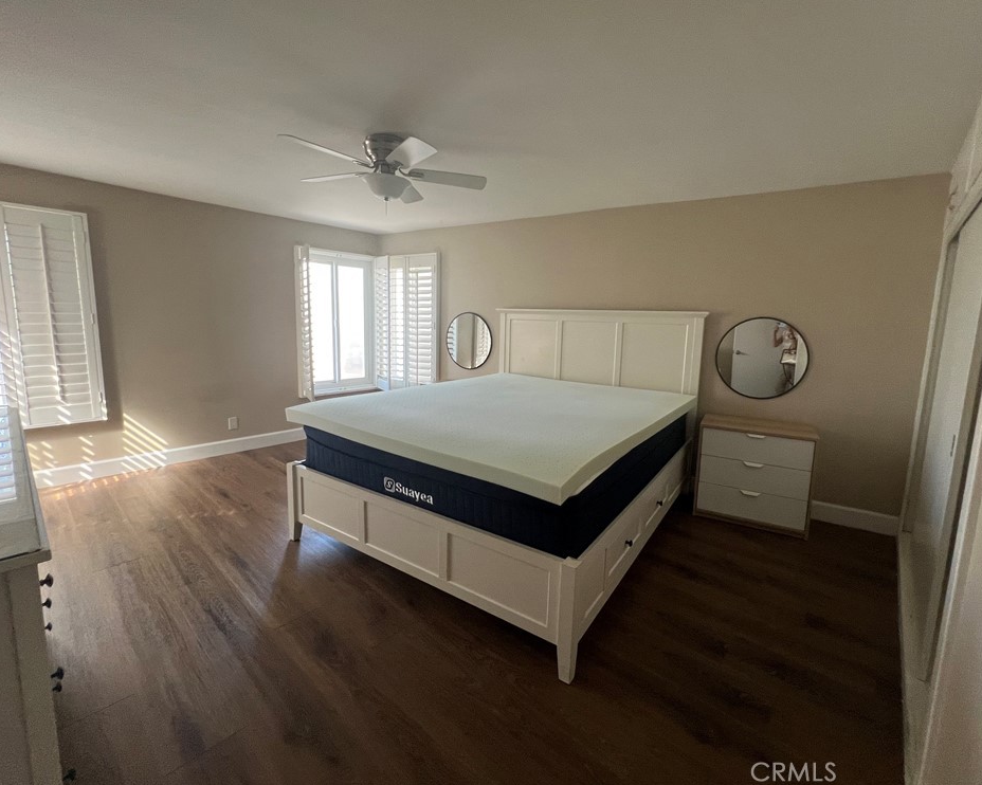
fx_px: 407
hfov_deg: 100.6
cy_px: 381
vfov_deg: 87.9
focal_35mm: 14
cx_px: 521
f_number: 1.8
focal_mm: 1.57
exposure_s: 1/99
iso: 125
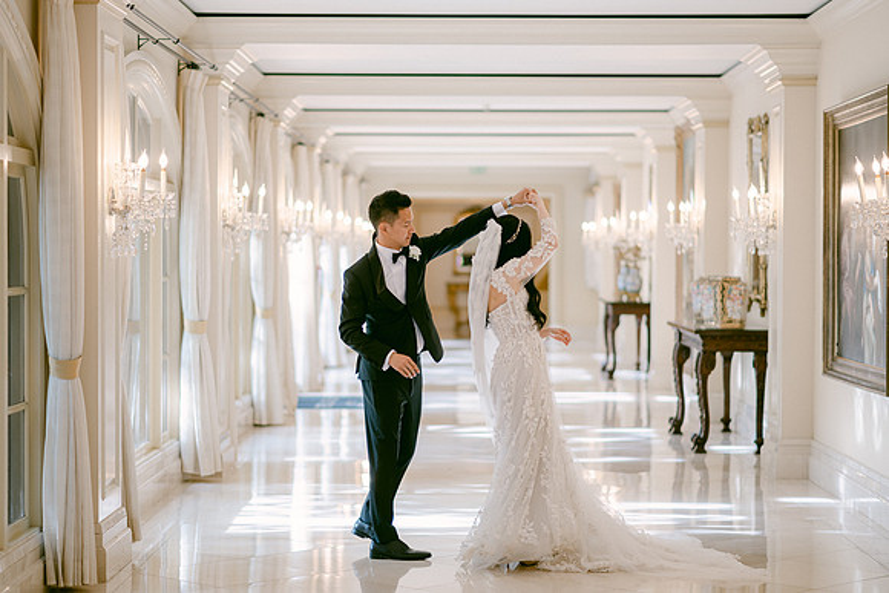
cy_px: 296
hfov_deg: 23.8
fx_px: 2107
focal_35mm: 85
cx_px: 444
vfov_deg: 16.0
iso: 100
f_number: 1.8
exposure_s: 1/160
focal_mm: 85
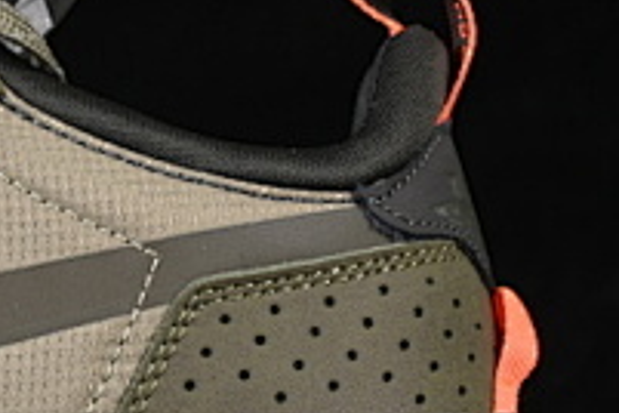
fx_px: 5141
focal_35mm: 299
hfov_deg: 6.8
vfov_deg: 4.6
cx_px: -216
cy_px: 208
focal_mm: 50
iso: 160
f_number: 7.1
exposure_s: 1/60
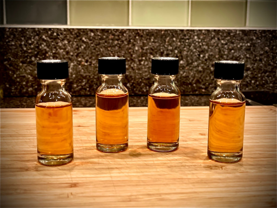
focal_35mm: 52
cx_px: 138
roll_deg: -0.2
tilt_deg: -9.7
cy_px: 104
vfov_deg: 28.0
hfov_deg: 36.8
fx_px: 416
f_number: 2
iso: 200
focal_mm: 6
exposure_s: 1/40
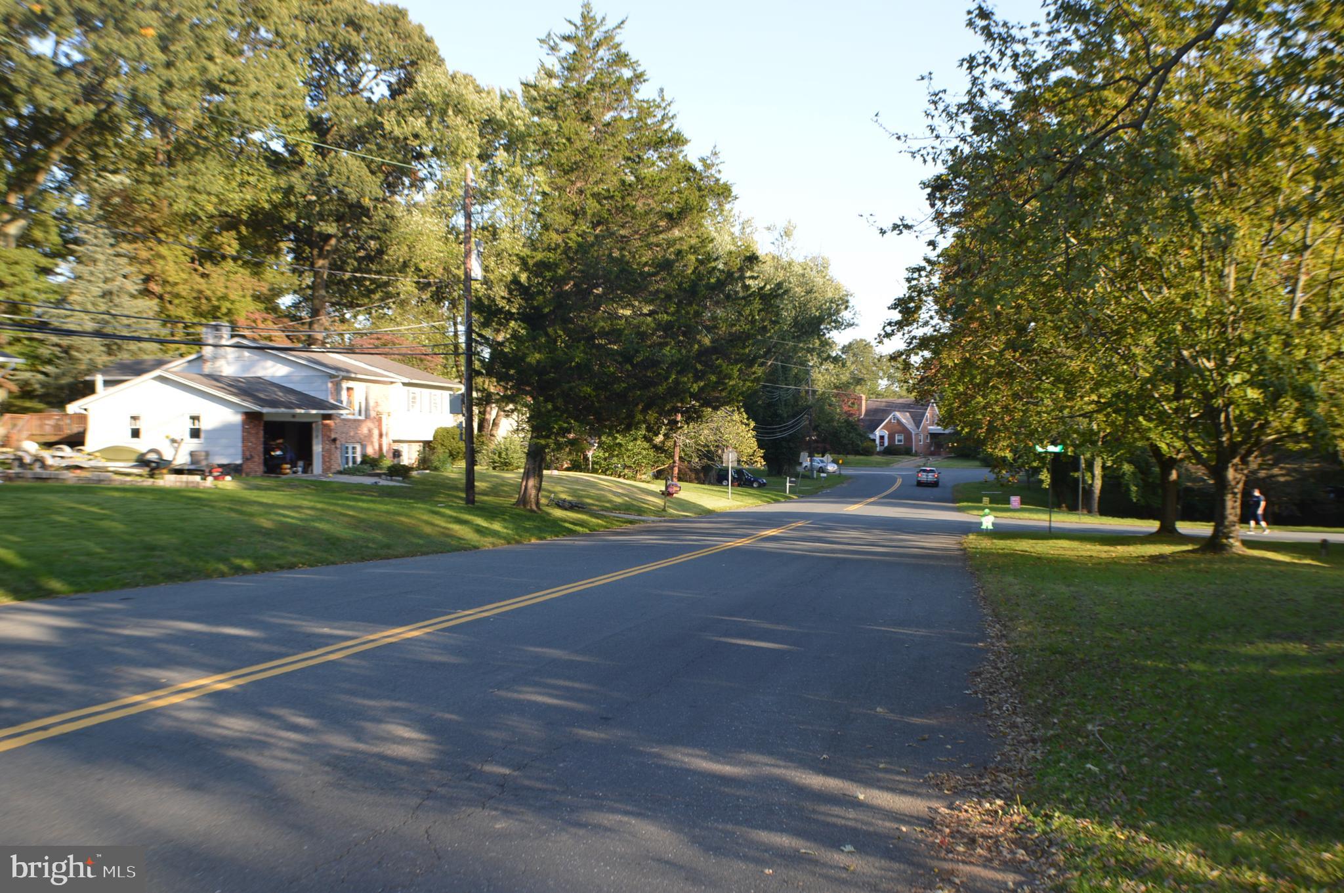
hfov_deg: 43.6
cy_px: 446
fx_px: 1678
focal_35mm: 45
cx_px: 672
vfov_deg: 29.8
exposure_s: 1/125
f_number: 4.5
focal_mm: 30
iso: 125
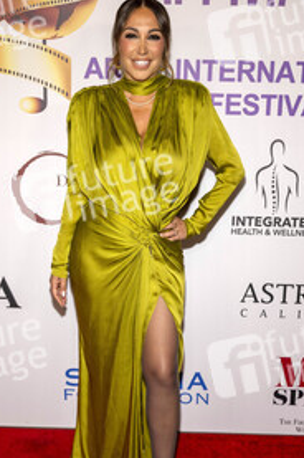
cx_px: 142
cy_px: 276
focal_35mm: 52
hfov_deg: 25.9
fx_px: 660
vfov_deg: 38.1
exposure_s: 1/200
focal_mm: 36
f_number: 6.3
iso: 800
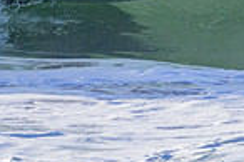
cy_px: -83
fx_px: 21515
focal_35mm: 3178
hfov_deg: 0.6
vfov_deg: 0.4
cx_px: 134
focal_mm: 800
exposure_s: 1/2000
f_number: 11
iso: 1400
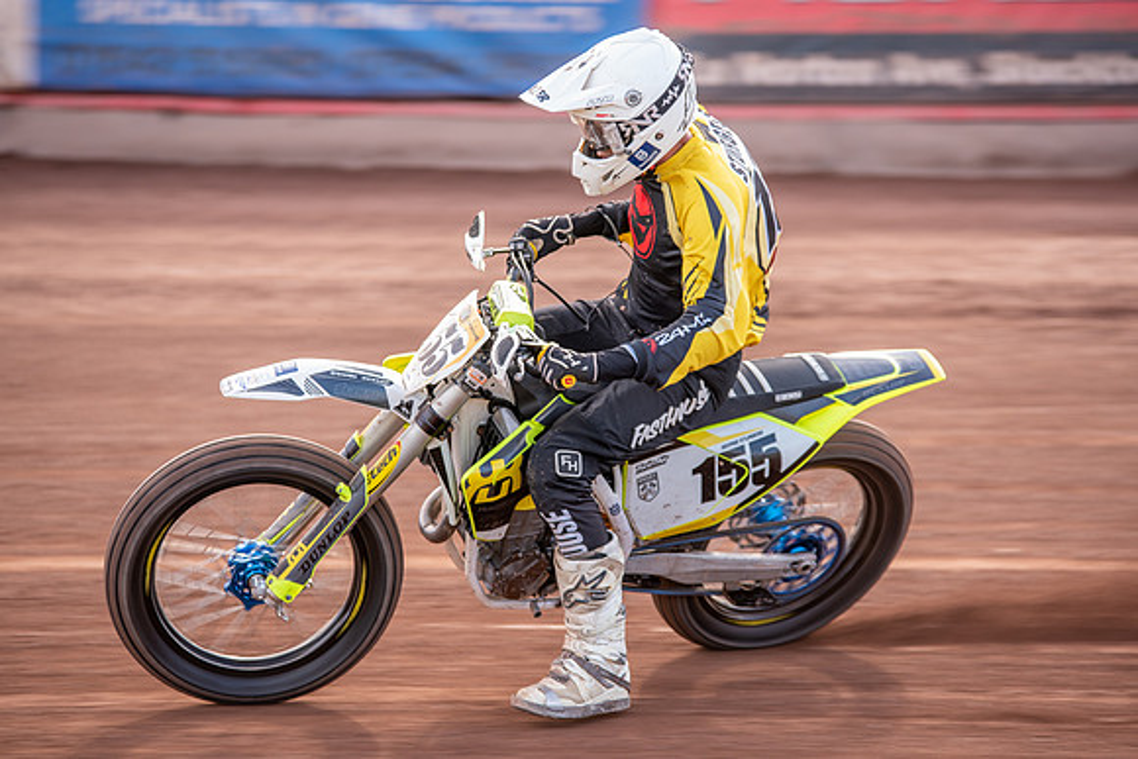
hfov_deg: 10.7
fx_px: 6093
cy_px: 380
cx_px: 569
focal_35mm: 193
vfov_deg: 7.1
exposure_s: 1/250
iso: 160
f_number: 3.2
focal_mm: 175
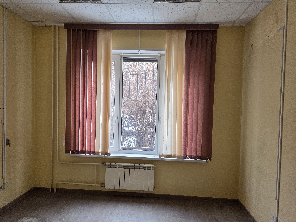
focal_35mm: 24
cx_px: 144
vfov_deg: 56.8
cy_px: 110
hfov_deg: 71.6
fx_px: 205
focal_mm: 5.4
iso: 160
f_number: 1.8
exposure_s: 1/180
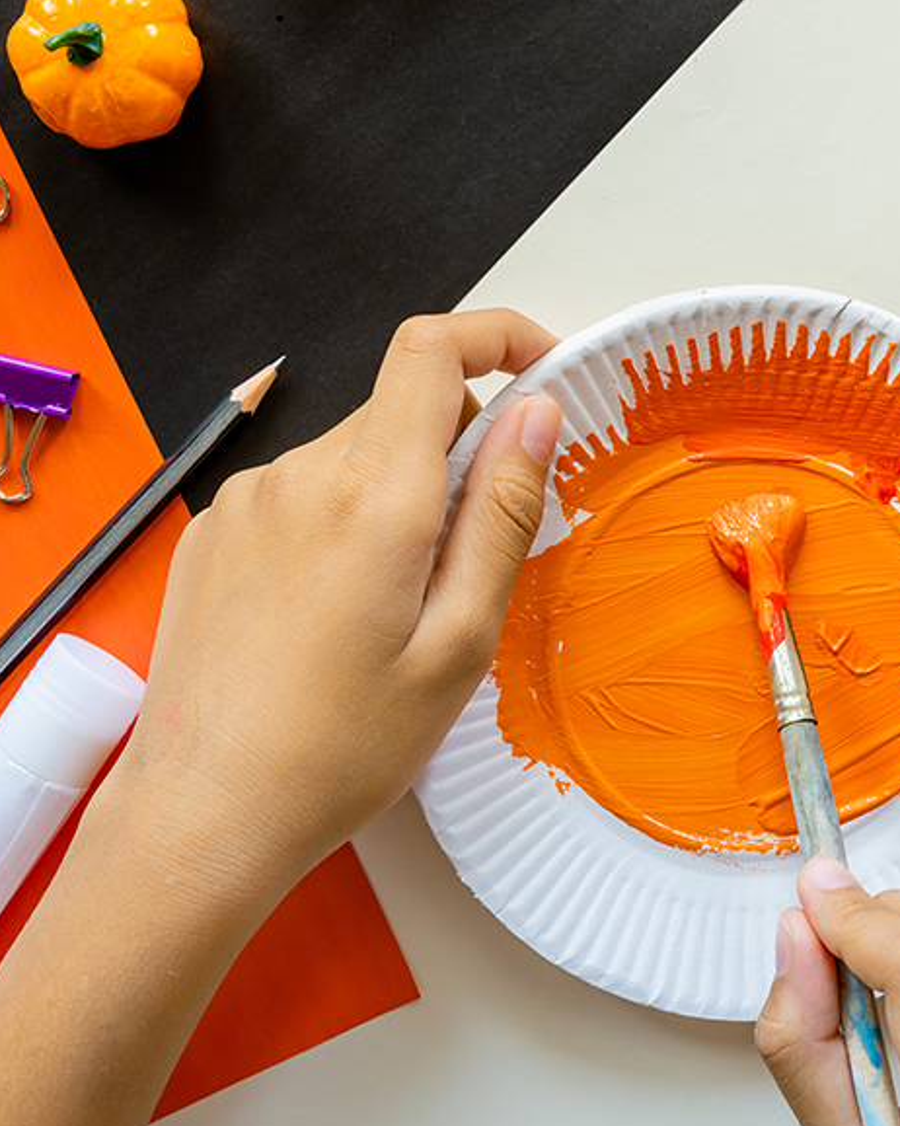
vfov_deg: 24.4
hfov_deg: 19.5
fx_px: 2598
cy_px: 509
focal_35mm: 78
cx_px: 719
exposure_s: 1/40
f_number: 8
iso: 640
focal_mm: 32
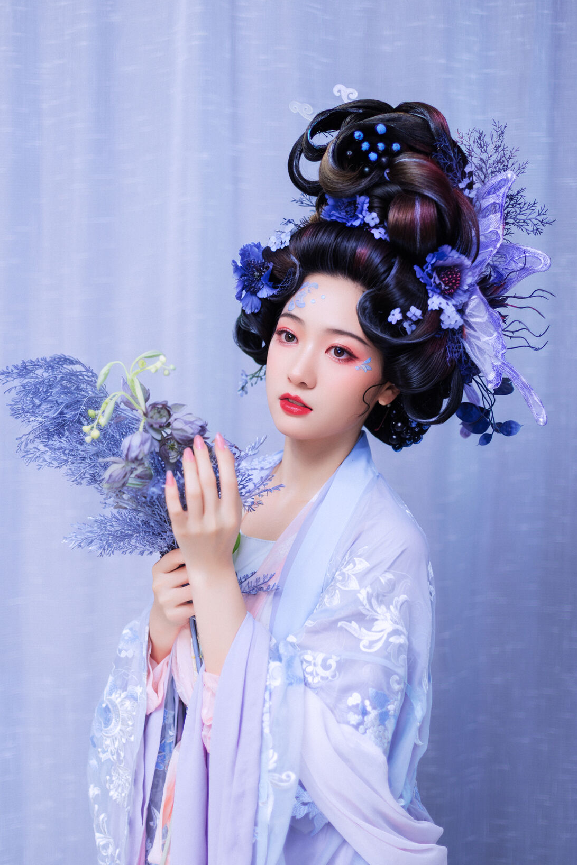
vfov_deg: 36.2
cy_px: 436
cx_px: 283
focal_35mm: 55
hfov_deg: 24.6
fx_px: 1322
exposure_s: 1/125
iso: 100
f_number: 1.8
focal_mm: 50
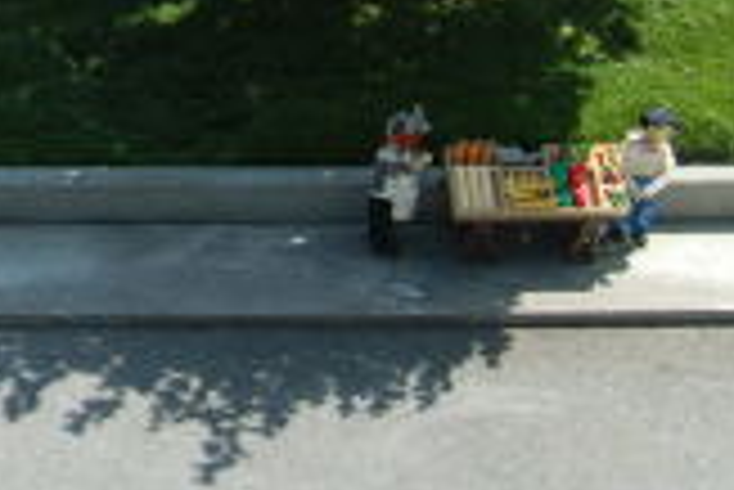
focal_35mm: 141
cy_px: -274
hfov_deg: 13.4
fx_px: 2877
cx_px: -468
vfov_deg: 9.4
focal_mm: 24
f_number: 6.3
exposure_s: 1/160
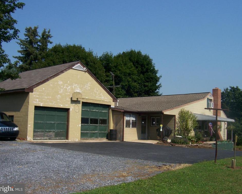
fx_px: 272
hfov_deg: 47.9
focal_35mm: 38
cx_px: 124
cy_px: 96
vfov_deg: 39.2
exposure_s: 1/800
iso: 80
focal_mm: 6.2
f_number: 4.5
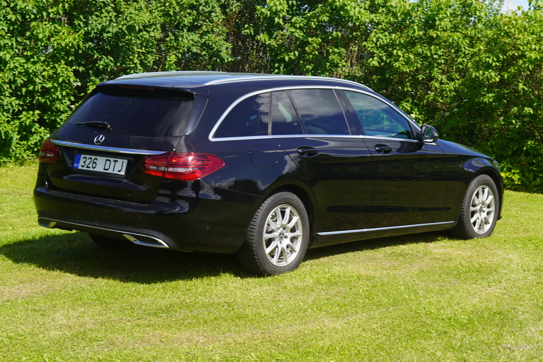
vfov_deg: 18.2
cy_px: 181
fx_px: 1131
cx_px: 272
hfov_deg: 27.0
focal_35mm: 75
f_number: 8
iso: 100
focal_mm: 50
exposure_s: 1/160
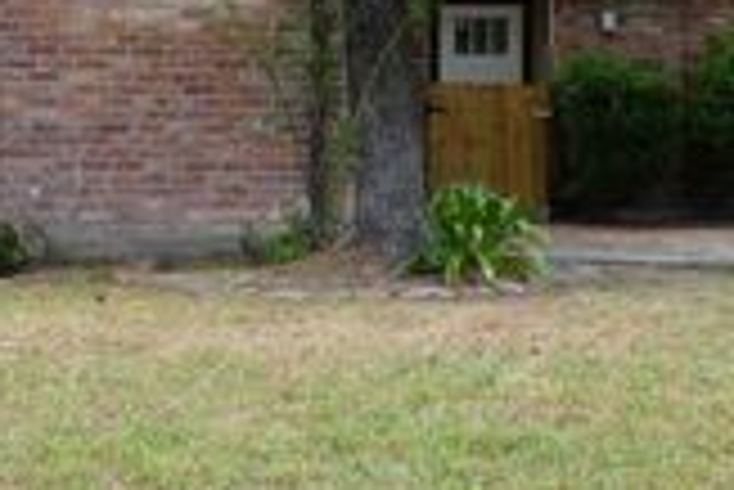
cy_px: 148
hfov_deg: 20.2
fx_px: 2061
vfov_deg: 13.6
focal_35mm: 101
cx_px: 455
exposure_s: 1/80
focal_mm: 22
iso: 100
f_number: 5.6
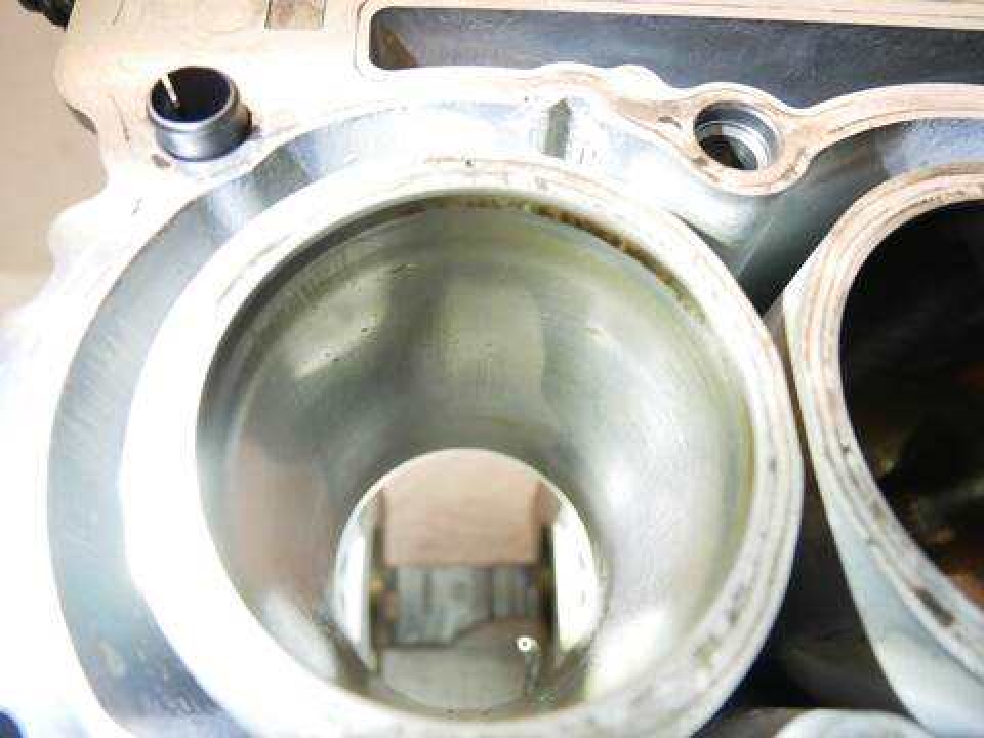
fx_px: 682
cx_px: 492
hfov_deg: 71.6
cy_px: 369
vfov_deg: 56.8
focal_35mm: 24
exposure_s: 1/60
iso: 250
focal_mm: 12
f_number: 3.5
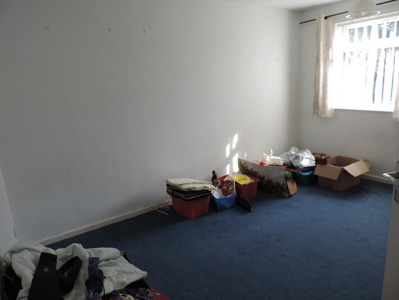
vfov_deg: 56.8
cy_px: 150
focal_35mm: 24
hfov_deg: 71.6
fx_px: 277
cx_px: 200
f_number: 3
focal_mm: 4.3
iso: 80
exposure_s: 1/60
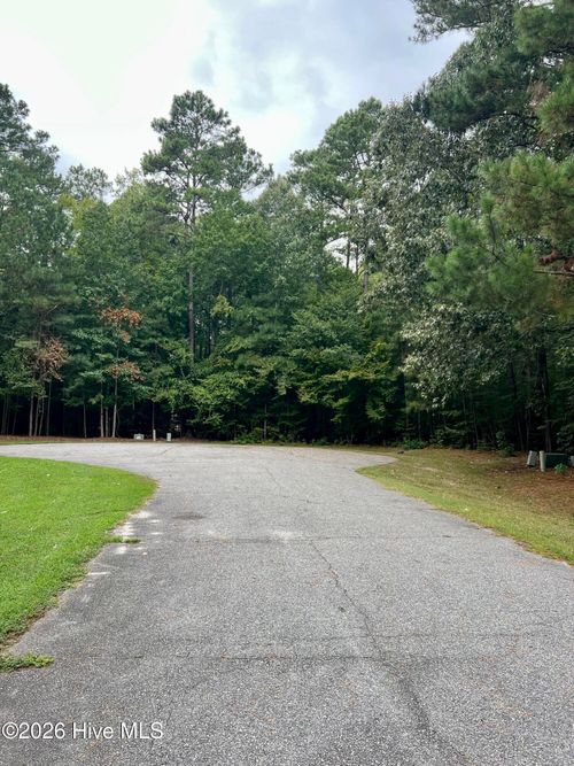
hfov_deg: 53.0
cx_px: 287
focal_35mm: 26
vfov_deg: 67.3
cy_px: 383
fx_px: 575
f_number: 1.5
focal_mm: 5.7
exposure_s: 1/797
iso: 50
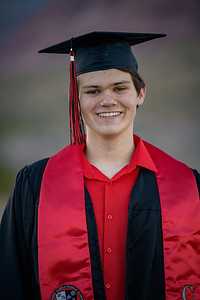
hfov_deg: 6.9
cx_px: 100
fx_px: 1667
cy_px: 150
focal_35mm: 200
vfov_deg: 10.3
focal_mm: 200
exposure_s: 1/800
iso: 250
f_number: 2.8
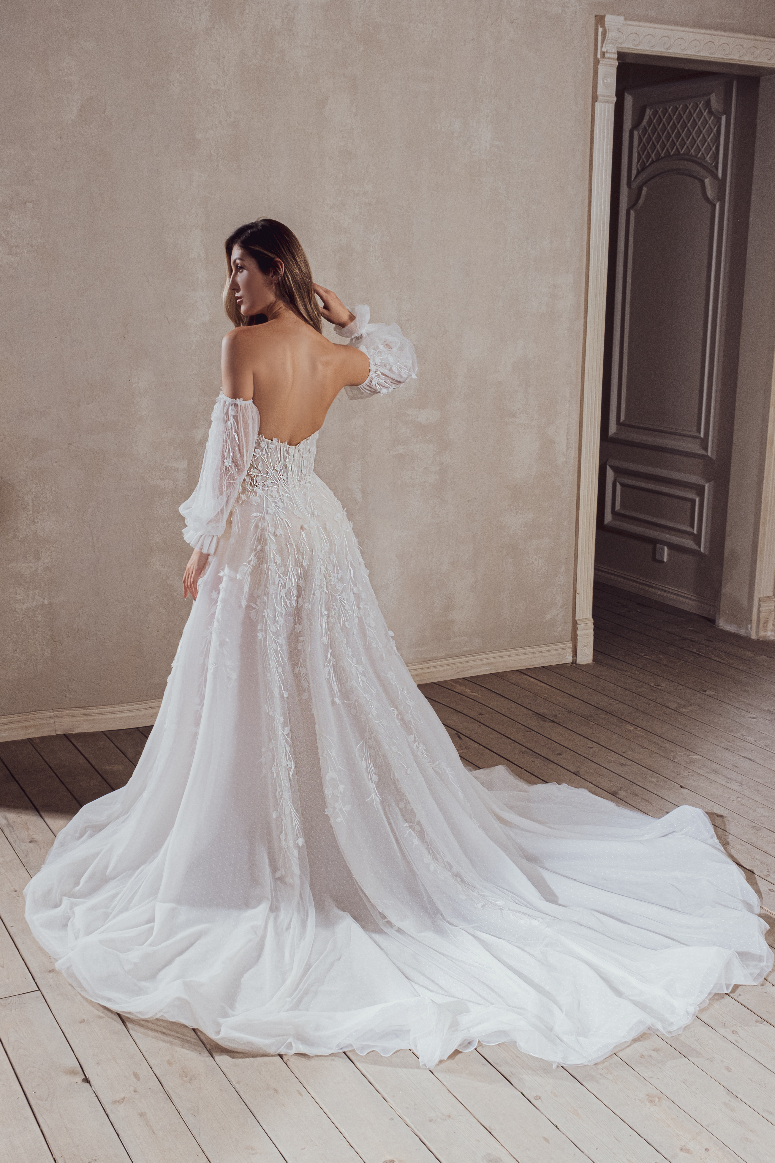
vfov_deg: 54.4
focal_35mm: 35
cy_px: 582
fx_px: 1130
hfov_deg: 37.9
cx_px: 388
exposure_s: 1/160
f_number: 5.6
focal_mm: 23.5
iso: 1000
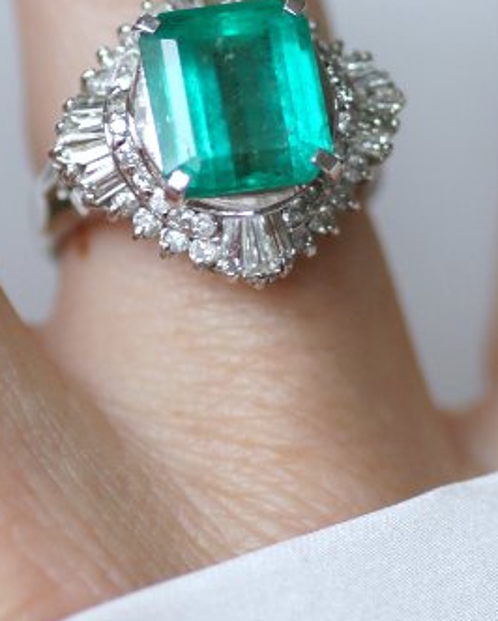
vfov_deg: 5.4
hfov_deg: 4.4
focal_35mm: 356
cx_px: 215
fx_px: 6553
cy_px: 185
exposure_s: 1/125
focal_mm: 70
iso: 200
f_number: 2.8
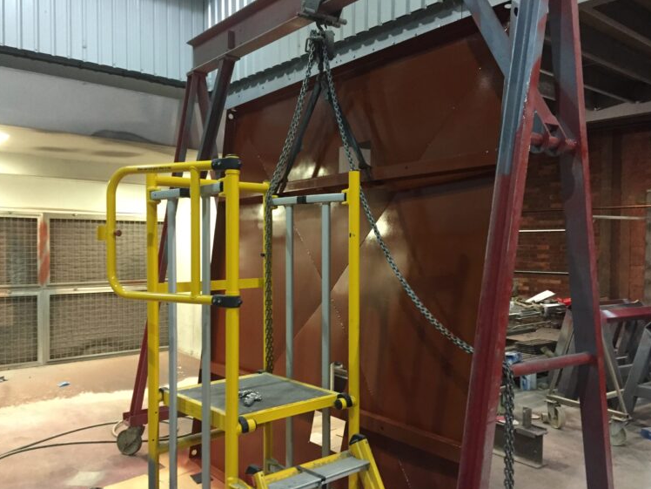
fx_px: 583
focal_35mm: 31
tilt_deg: -1.4
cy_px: 260
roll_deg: +1.0
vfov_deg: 45.4
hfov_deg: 58.4
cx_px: 328
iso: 250
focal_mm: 4.15
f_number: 2.2
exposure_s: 1/25
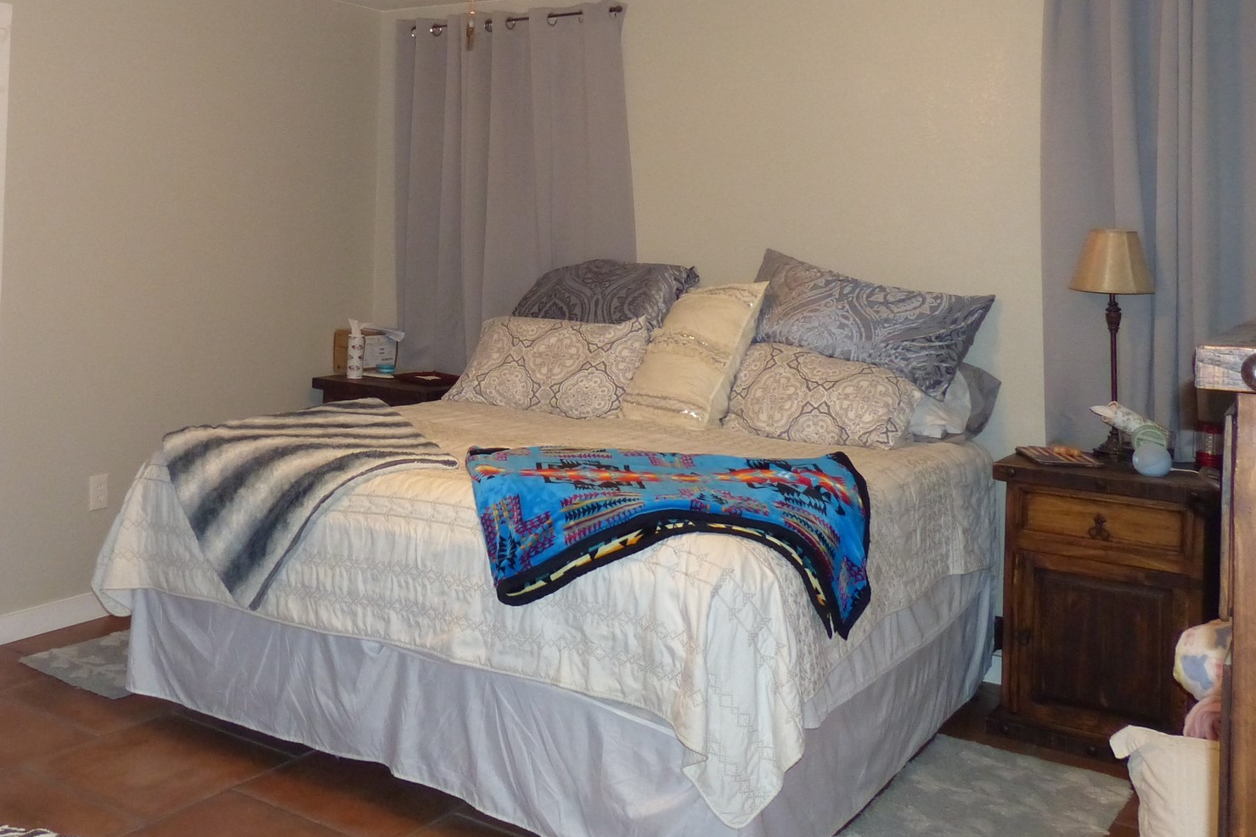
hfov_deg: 52.5
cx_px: 457
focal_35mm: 36
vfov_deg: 36.1
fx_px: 1256
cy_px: 214
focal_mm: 4.5
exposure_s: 1/60
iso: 400
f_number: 2.8
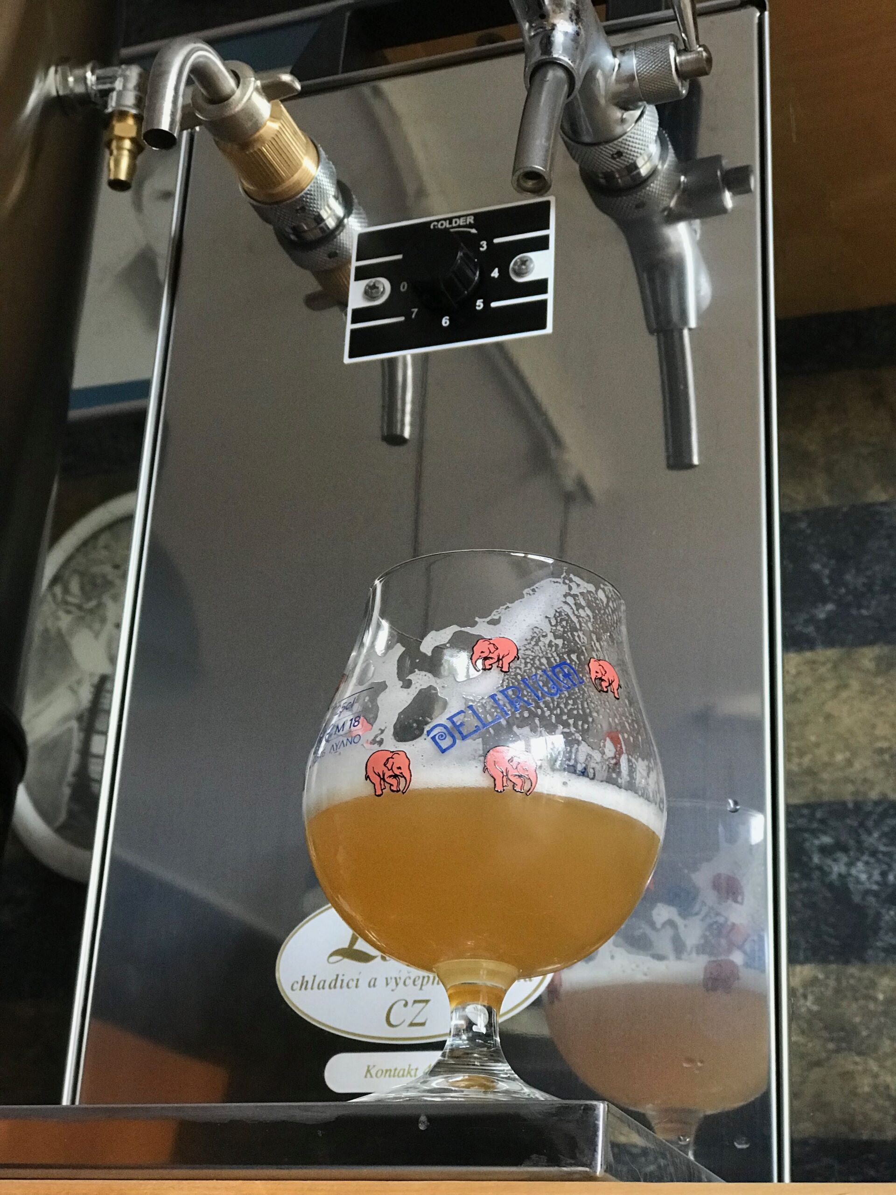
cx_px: 448
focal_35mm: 57
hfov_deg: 25.7
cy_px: 598
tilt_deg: +24.2
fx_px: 1967
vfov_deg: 33.8
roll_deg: -3.3
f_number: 2.8
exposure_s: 1/50
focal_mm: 6.6
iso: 160
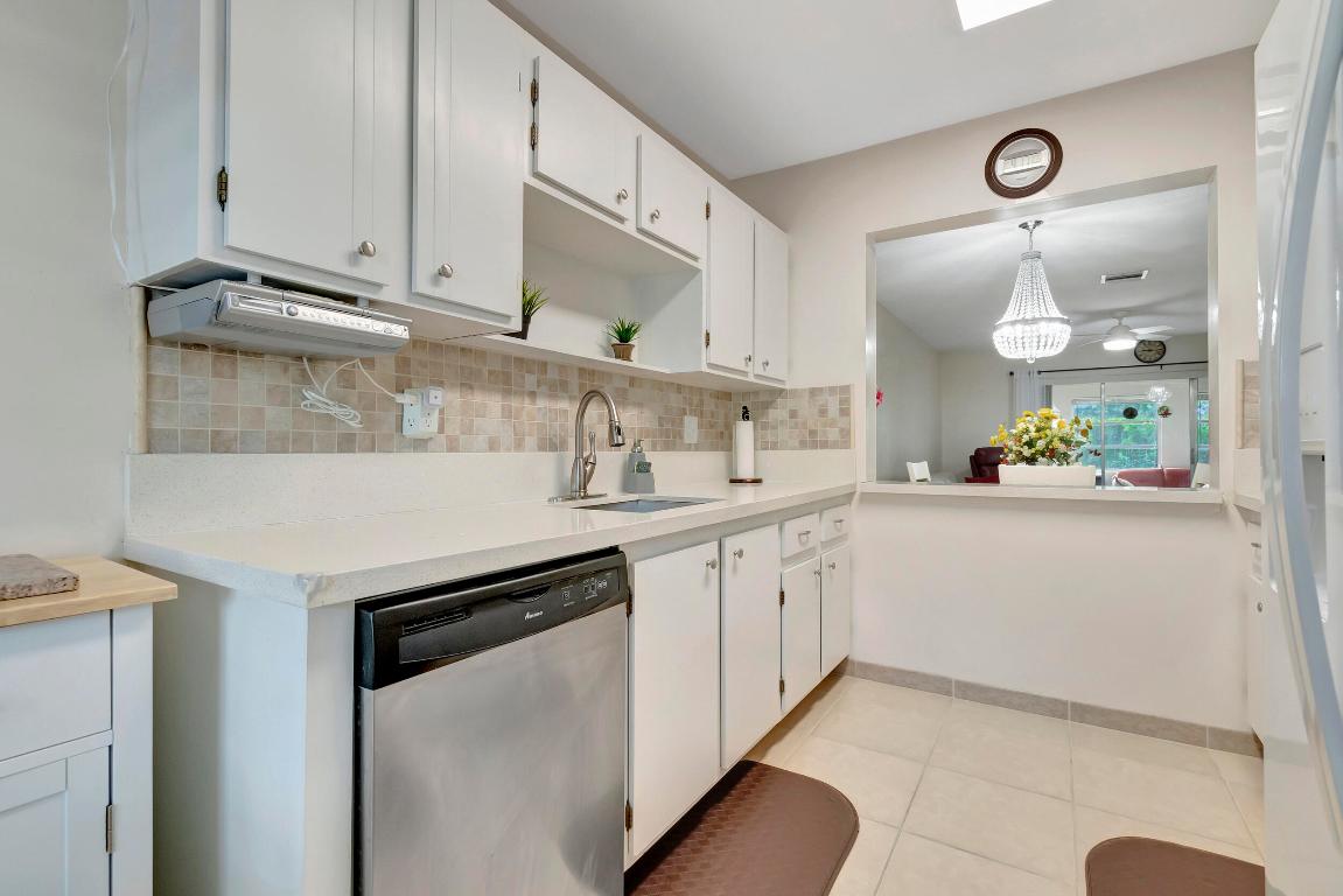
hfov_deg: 100.4
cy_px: 448
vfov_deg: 77.4
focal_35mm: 15
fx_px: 560
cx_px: 672
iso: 900
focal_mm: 10
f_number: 8
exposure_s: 1/15
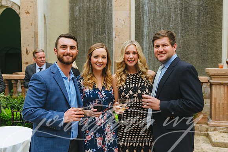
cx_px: 114
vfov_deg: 37.9
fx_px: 222
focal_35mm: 35
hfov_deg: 54.4
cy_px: 76
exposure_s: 1/250
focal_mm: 35
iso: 1600
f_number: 3.5
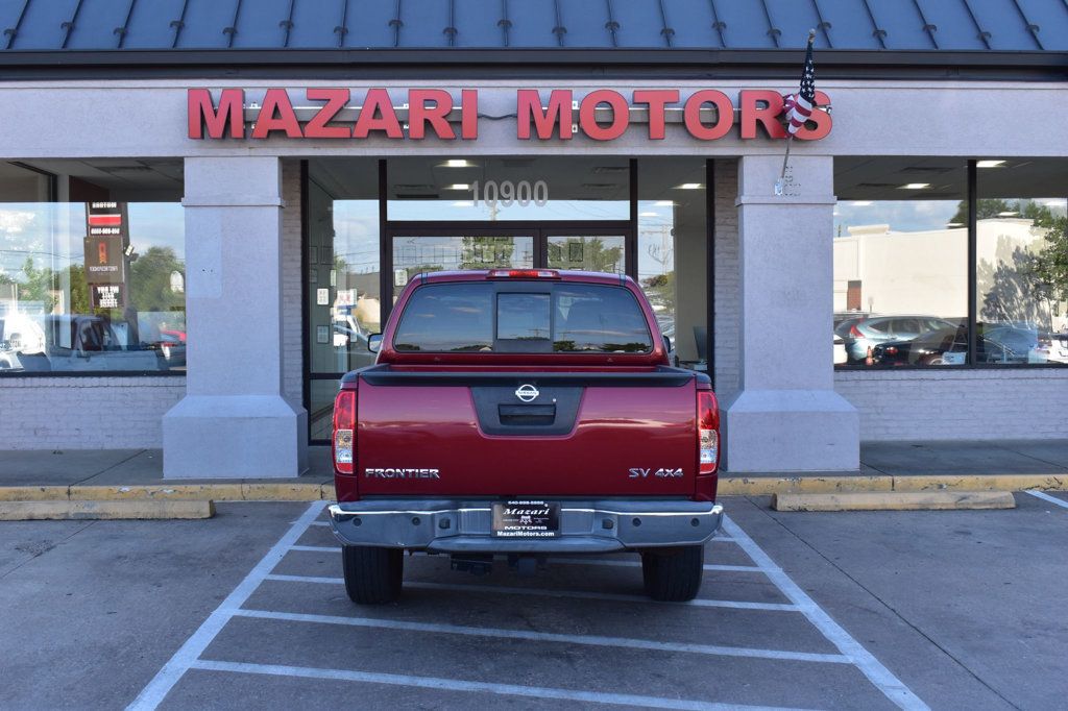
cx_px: 534
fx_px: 1290
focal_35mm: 44
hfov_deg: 45.0
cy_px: 356
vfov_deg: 30.8
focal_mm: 29
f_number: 9
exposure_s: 1/160
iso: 400
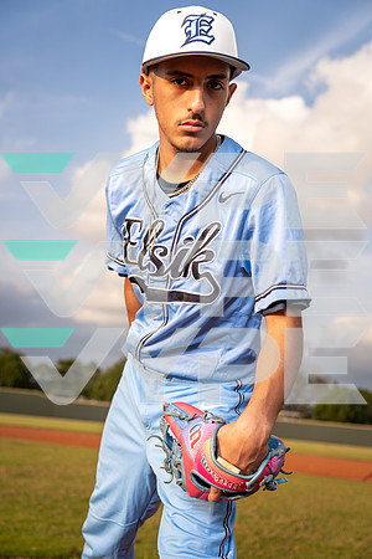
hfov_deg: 30.5
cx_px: 186
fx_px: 682
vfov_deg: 44.5
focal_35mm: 44
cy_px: 280
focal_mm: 44
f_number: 4
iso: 250
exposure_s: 1/1250
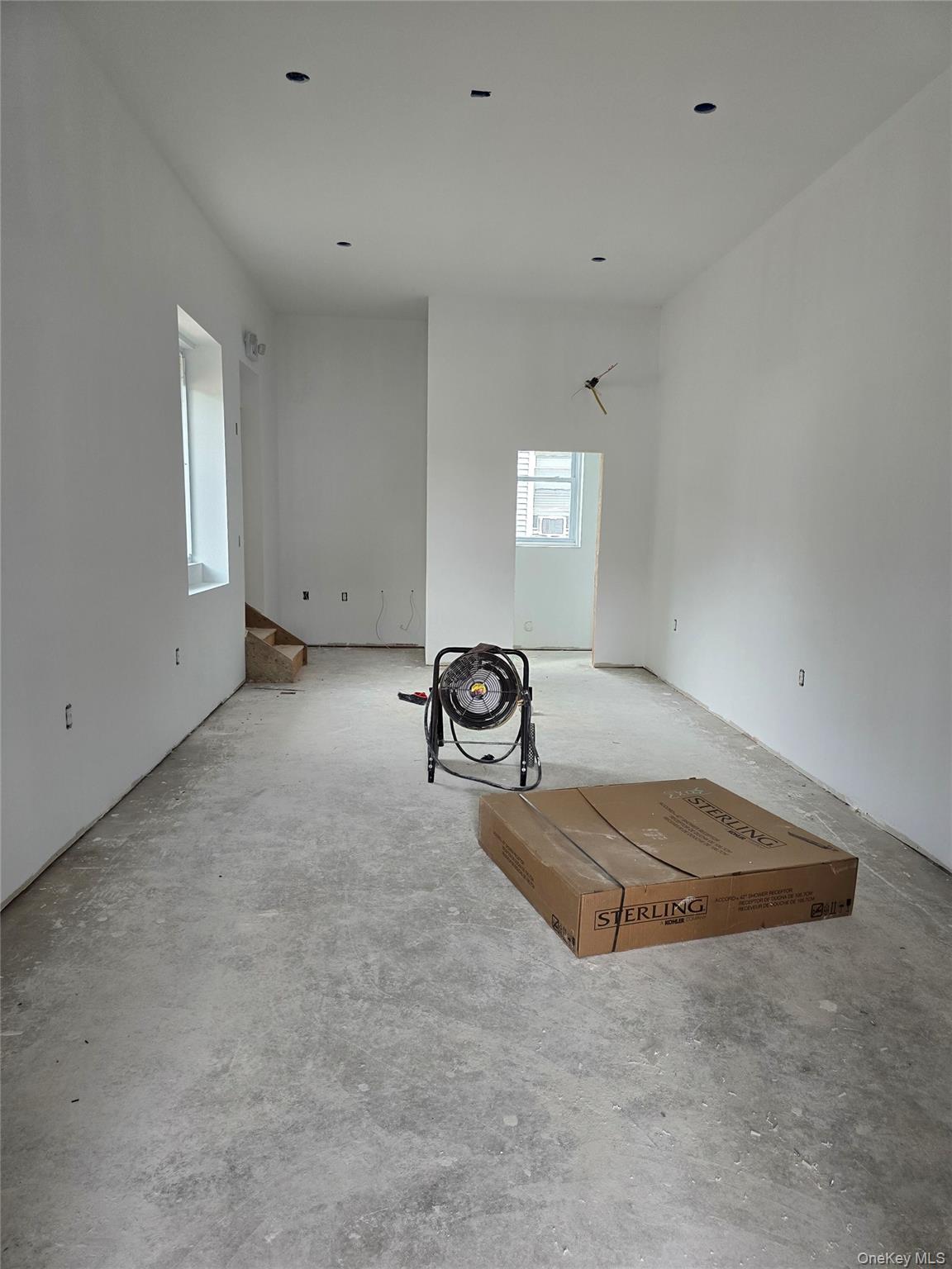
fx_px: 843
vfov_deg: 73.9
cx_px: 476
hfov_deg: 58.9
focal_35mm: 23
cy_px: 634
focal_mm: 6.3
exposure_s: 1/180
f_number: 1.7
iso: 125
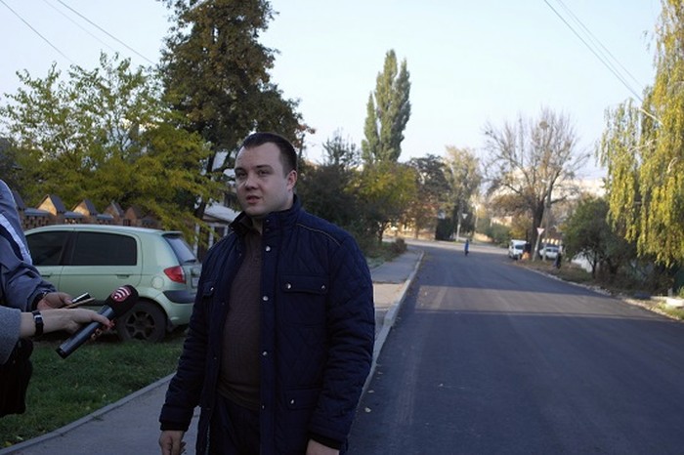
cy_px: 228
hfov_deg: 45.4
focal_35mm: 43
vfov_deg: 31.2
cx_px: 342
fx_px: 817
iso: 100
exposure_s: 1/180
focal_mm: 28
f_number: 5
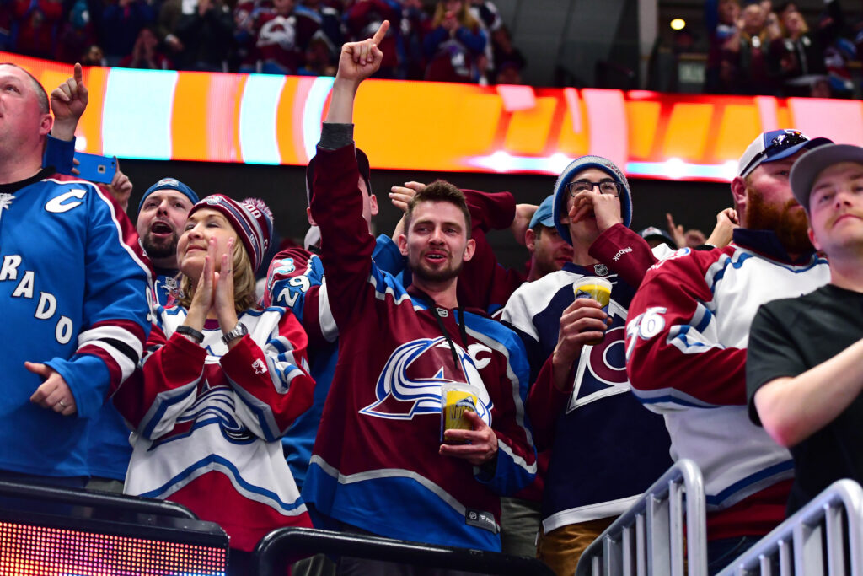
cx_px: 432
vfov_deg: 13.0
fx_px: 2517
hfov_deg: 19.5
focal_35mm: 105
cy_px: 288
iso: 2500
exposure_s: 1/800
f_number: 3.2
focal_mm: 70
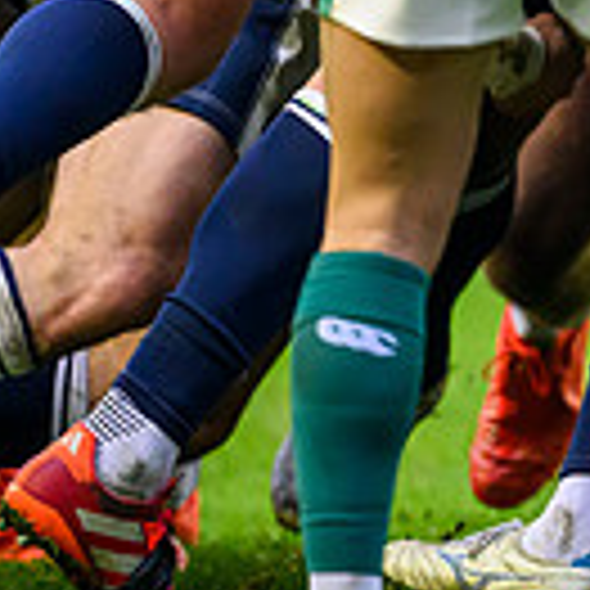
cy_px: -128
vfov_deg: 1.2
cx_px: 1185
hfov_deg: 1.2
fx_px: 29060
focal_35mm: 1507
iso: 5000
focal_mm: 400
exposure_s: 1/2000
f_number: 2.8
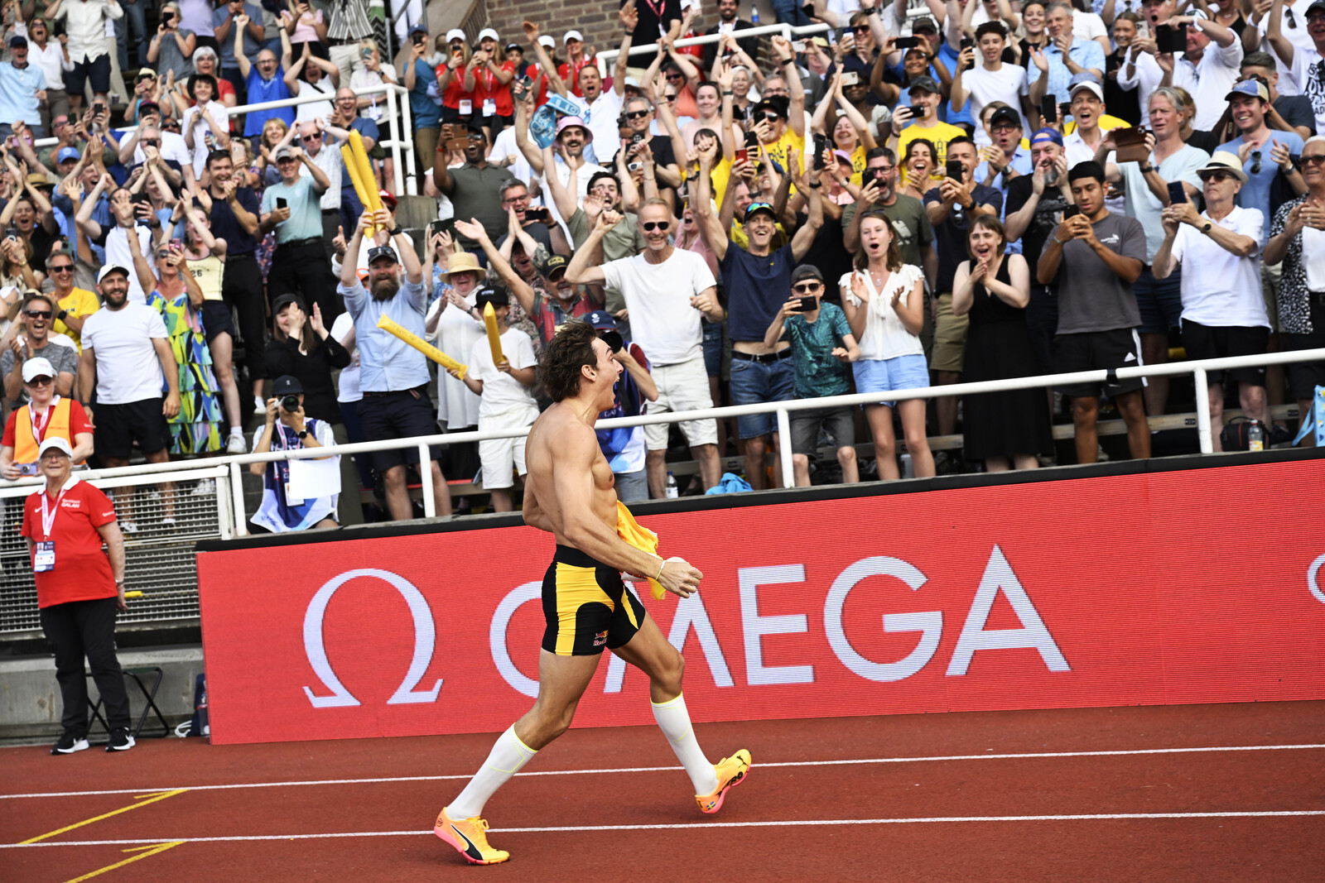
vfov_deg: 21.2
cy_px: 442
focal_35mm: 64
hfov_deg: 31.4
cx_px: 662
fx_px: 2356
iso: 800
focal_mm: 64
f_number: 4.5
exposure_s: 1/1000
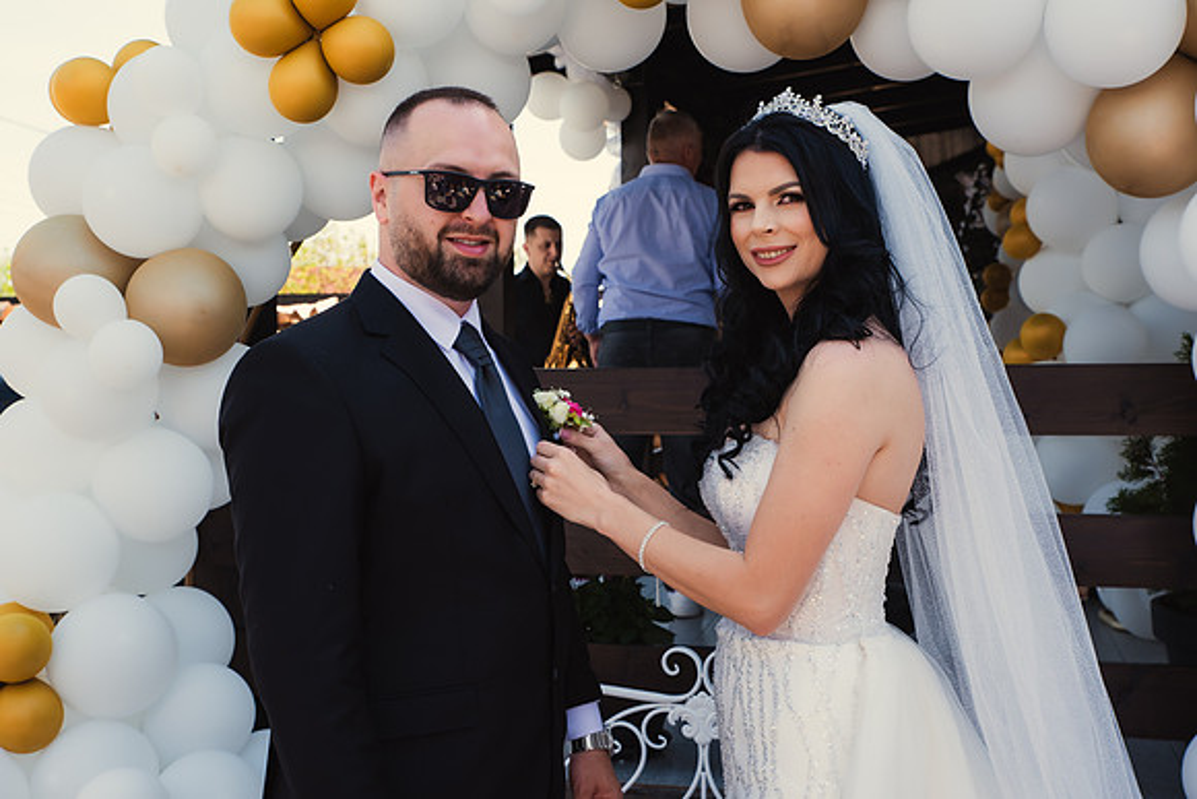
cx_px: 598
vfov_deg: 28.1
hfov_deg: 41.1
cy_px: 400
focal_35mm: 48
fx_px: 1596
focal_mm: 48
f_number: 7.1
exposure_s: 1/200
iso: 200
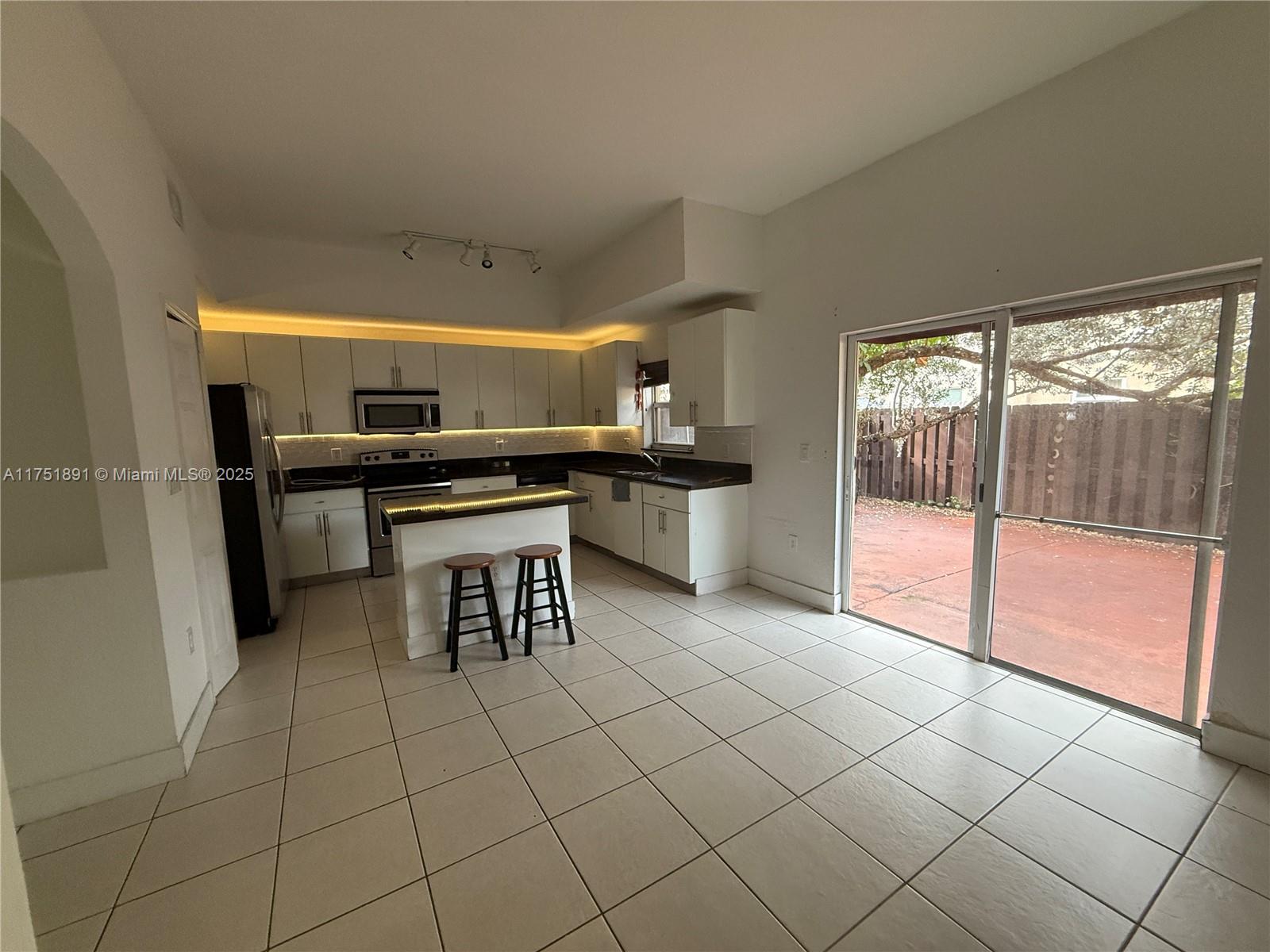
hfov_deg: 102.1
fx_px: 514
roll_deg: +1.5
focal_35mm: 14
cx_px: 635
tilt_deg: -6.8
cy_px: 476
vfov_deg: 85.7
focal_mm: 2.22
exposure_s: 1/123
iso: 400
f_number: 2.2
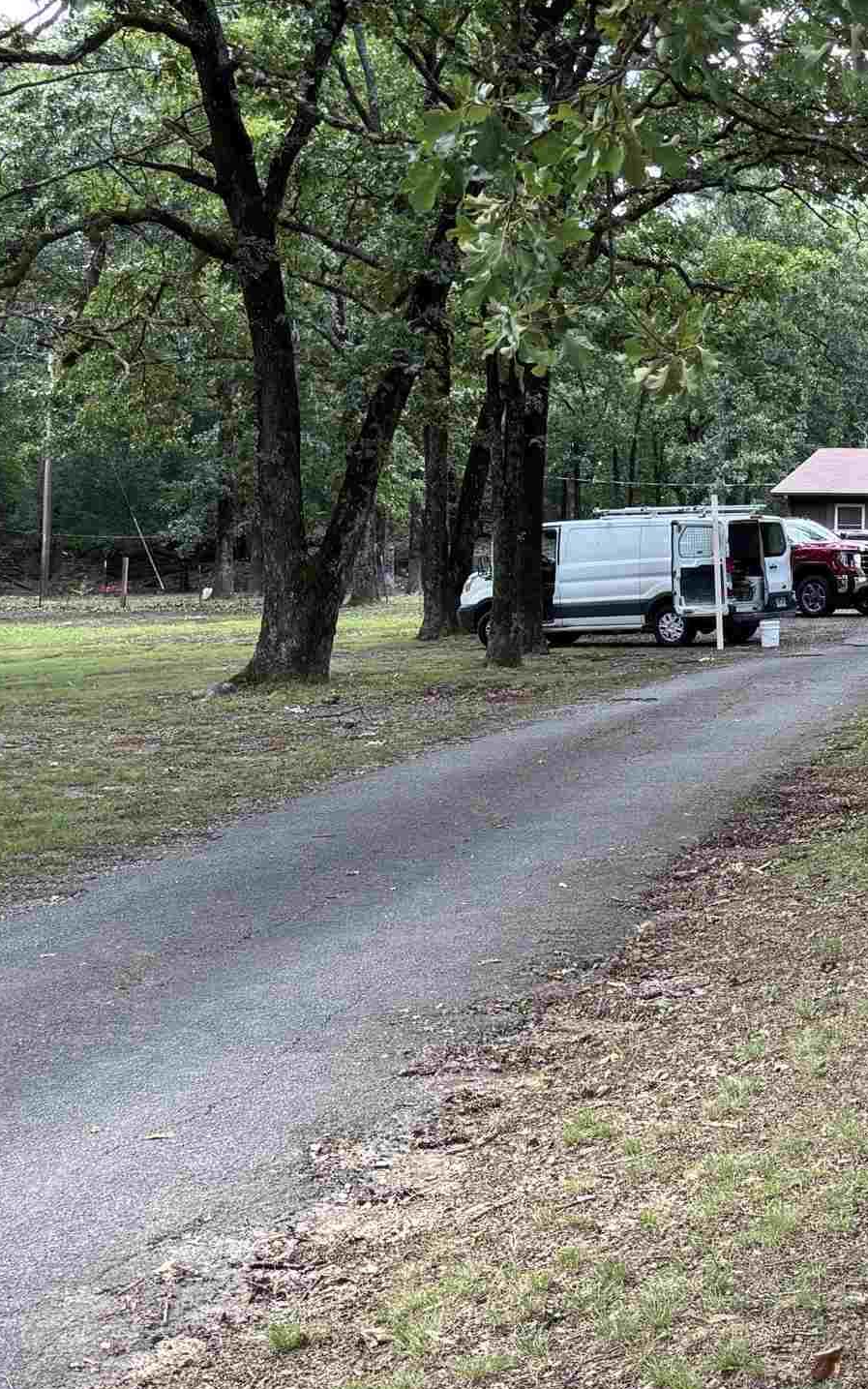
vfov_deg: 34.3
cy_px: 503
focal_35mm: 59
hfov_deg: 19.3
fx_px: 2233
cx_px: 1291
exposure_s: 1/128
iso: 32
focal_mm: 5.96
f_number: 1.6
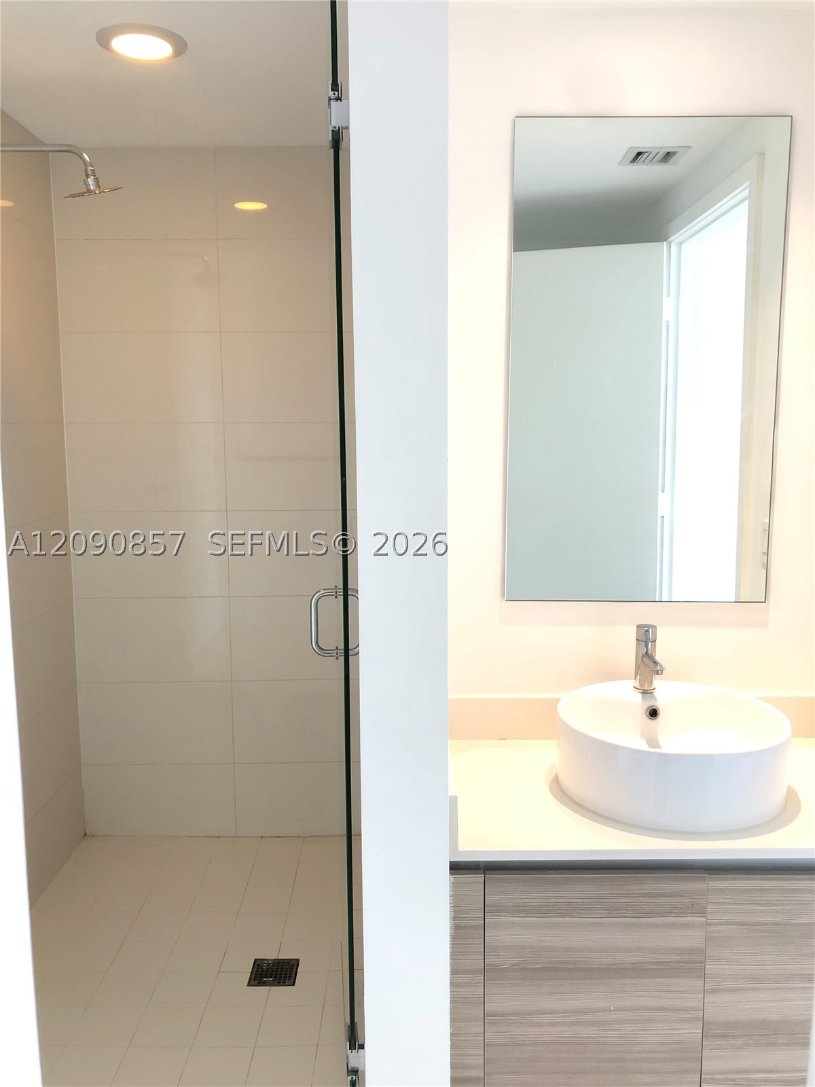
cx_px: 408
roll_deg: -0.3
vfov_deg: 63.4
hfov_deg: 49.7
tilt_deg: -6.2
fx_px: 879
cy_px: 544
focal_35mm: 28
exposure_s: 1/24
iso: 40
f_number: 1.8
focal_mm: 4
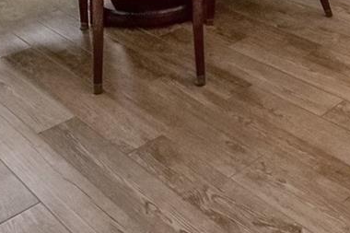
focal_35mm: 59
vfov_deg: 17.2
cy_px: -226
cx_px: 214
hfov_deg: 33.8
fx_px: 573
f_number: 6.3
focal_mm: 14
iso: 320
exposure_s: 1/400
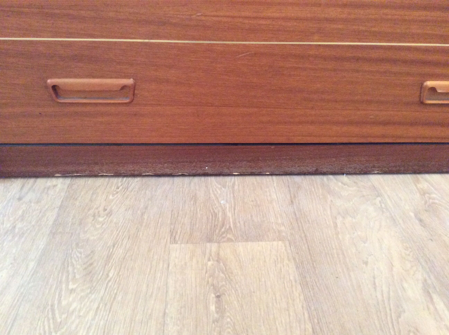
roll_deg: -0.2
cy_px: 168
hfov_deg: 56.9
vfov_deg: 44.1
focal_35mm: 32
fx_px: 414
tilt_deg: -34.9
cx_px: 224
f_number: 2.4
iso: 400
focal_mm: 3.3
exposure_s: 1/17
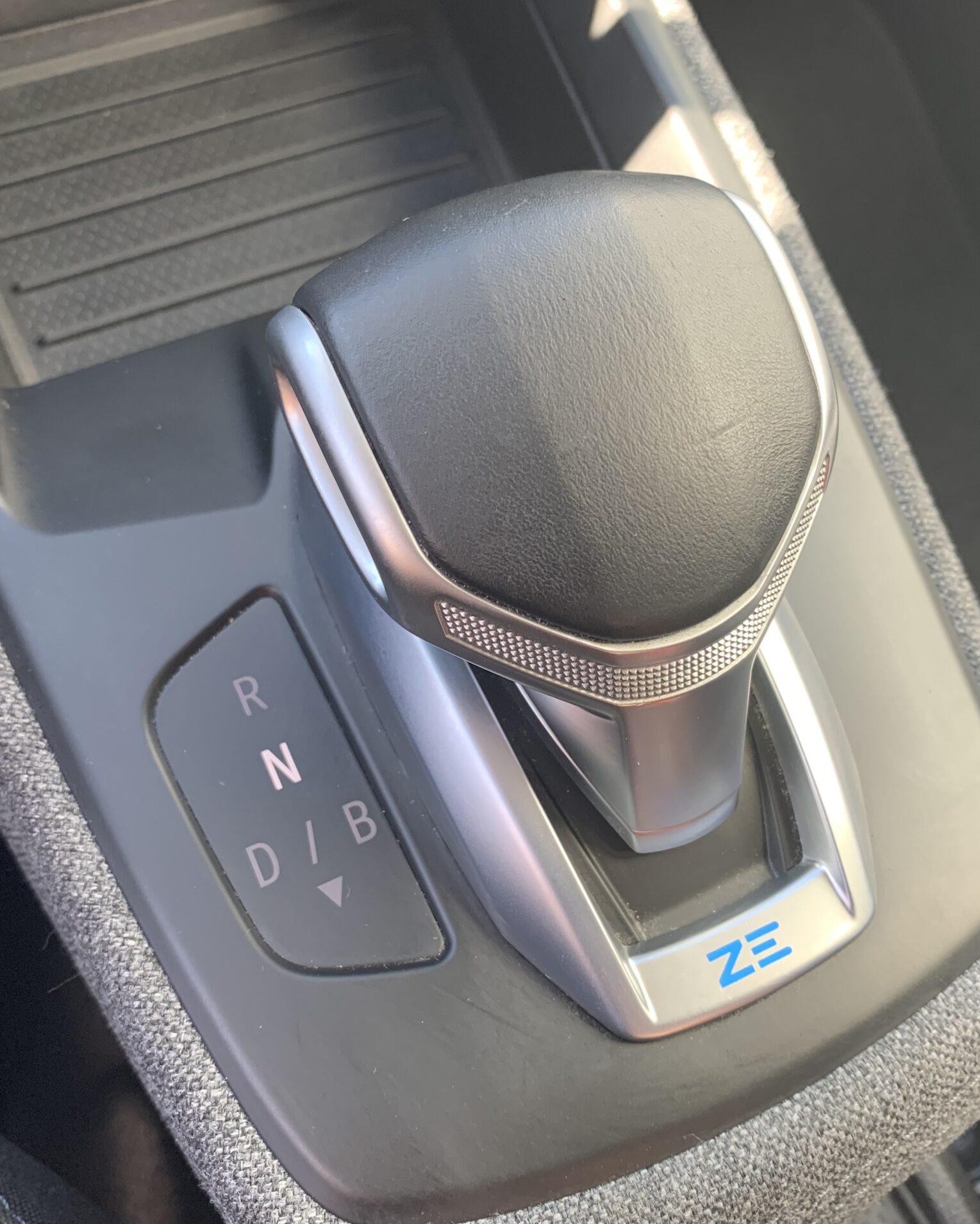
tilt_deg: -52.7
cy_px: 610
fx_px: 1233
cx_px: 528
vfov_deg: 52.8
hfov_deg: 43.3
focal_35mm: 34
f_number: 1.8
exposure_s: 1/118
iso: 100
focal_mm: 4.25
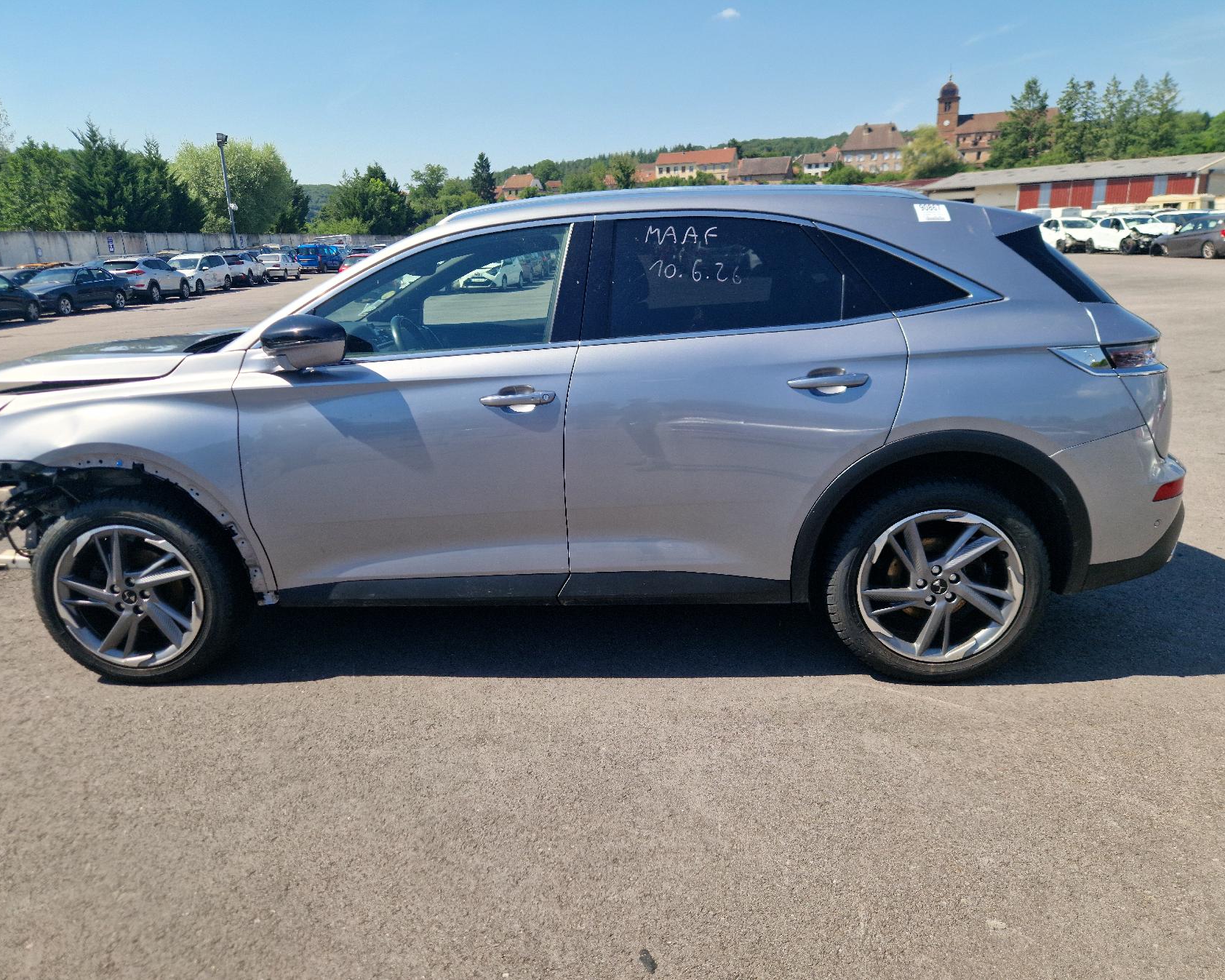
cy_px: 490
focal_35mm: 24
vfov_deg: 58.8
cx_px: 580
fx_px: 870
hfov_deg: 70.2
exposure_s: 1/1111
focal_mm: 5.4
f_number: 1.8
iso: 50
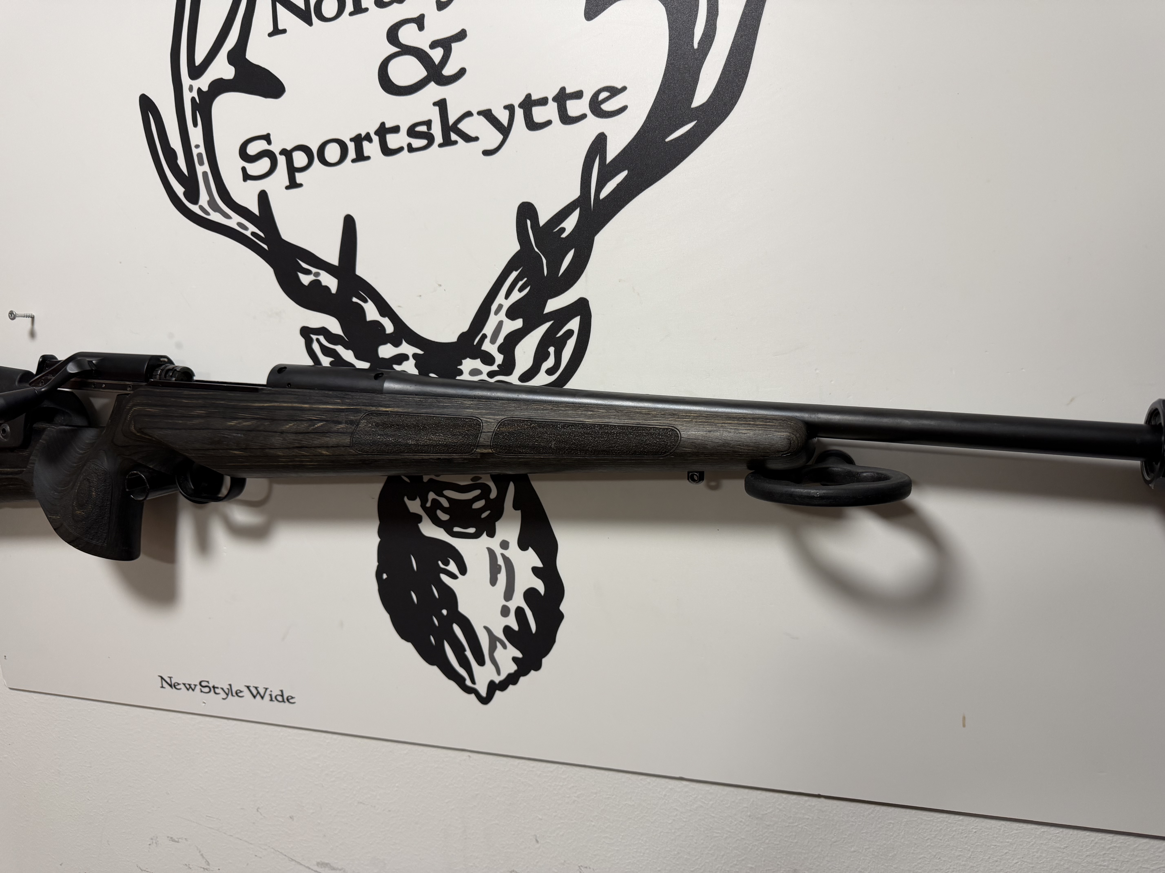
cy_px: 436
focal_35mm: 24
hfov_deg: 71.6
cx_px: 582
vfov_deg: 56.8
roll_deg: +5.8
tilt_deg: -8.7
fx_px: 808
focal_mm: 6.76
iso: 160
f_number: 1.78
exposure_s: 1/100
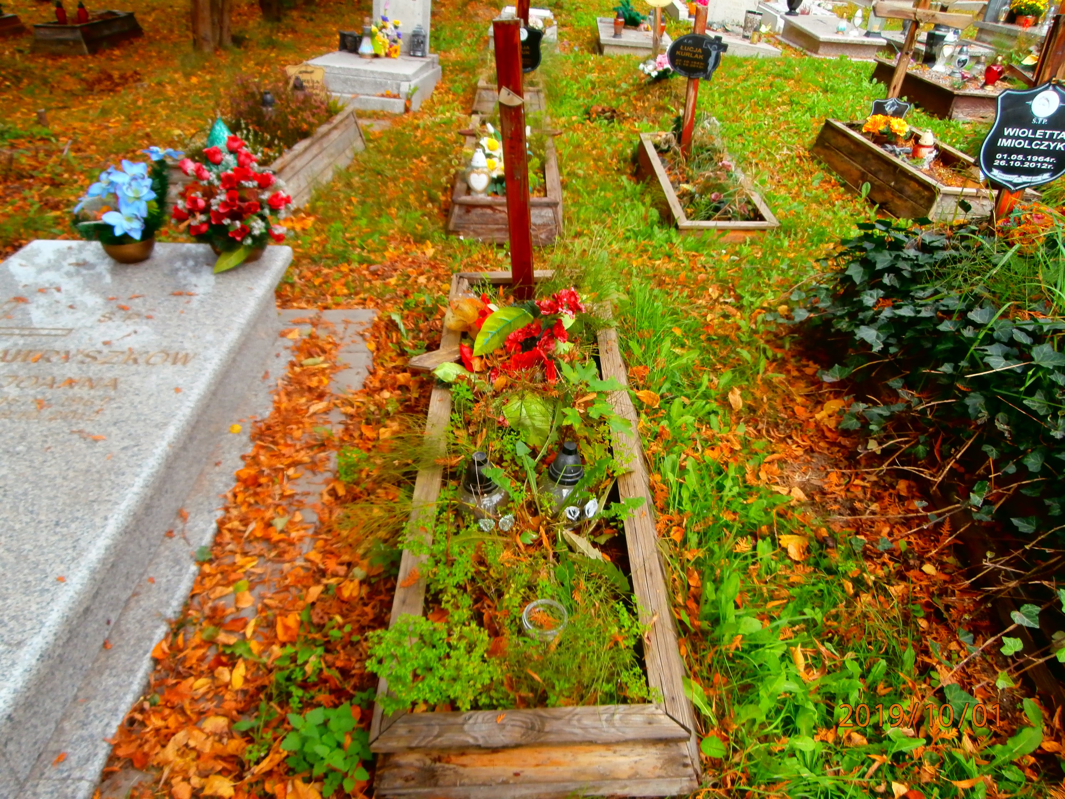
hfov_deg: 69.4
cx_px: 532
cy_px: 400
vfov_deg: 54.9
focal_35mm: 25
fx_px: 769
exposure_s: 1/160
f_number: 3.2
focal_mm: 4.43
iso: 100
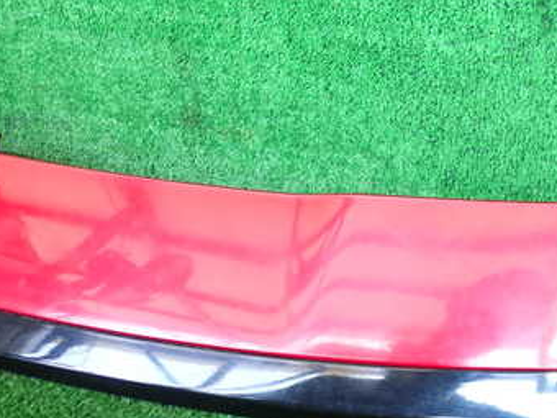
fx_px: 853
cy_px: 302
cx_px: 483
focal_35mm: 53
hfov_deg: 34.5
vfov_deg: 27.2
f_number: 2.3
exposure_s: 1/60
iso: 200
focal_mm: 5.4
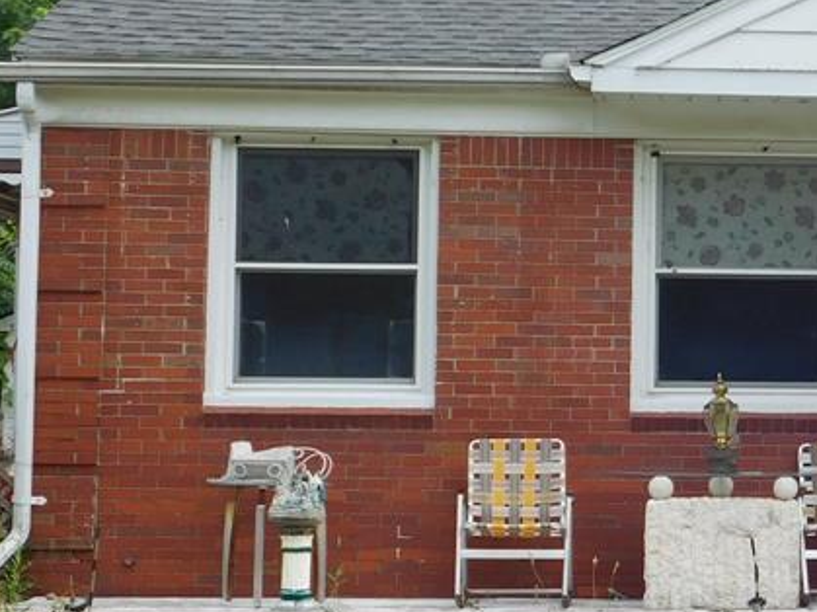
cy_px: 357
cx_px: 858
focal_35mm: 88
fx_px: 2076
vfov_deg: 16.8
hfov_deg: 21.3
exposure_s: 1/400
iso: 125
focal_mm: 6.3
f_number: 3.5
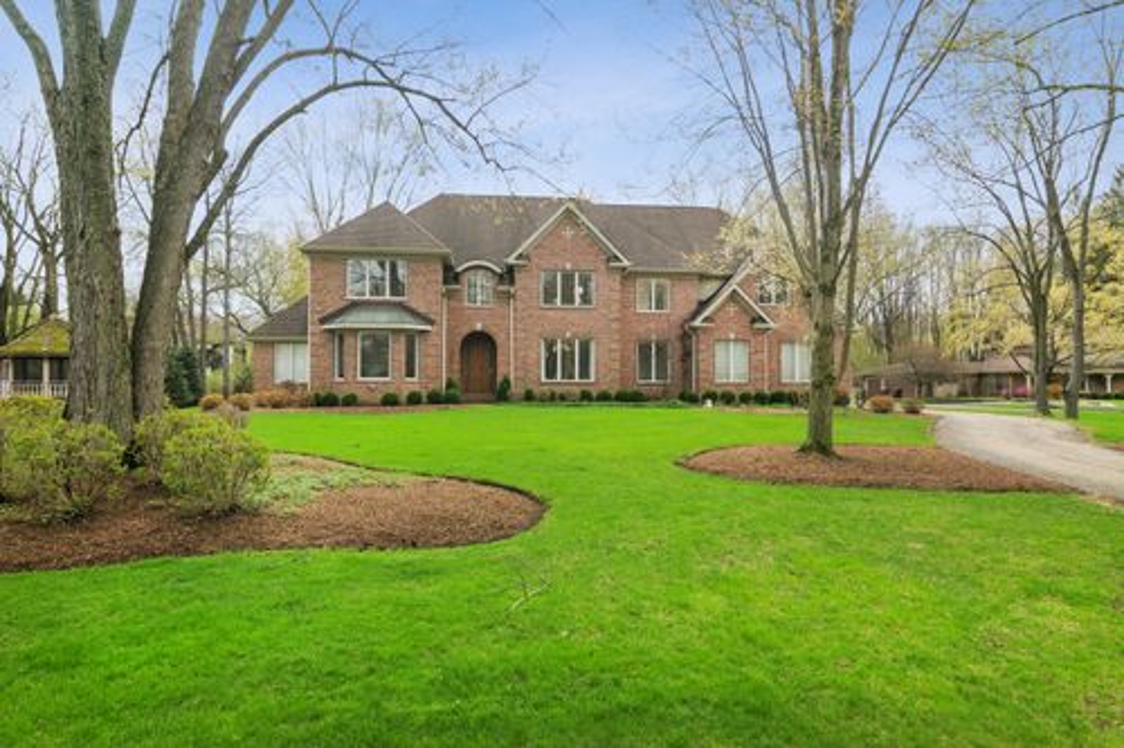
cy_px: 374
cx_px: 562
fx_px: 655
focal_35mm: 21
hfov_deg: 81.2
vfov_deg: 59.5
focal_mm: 14
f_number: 8
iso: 200
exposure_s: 1/100
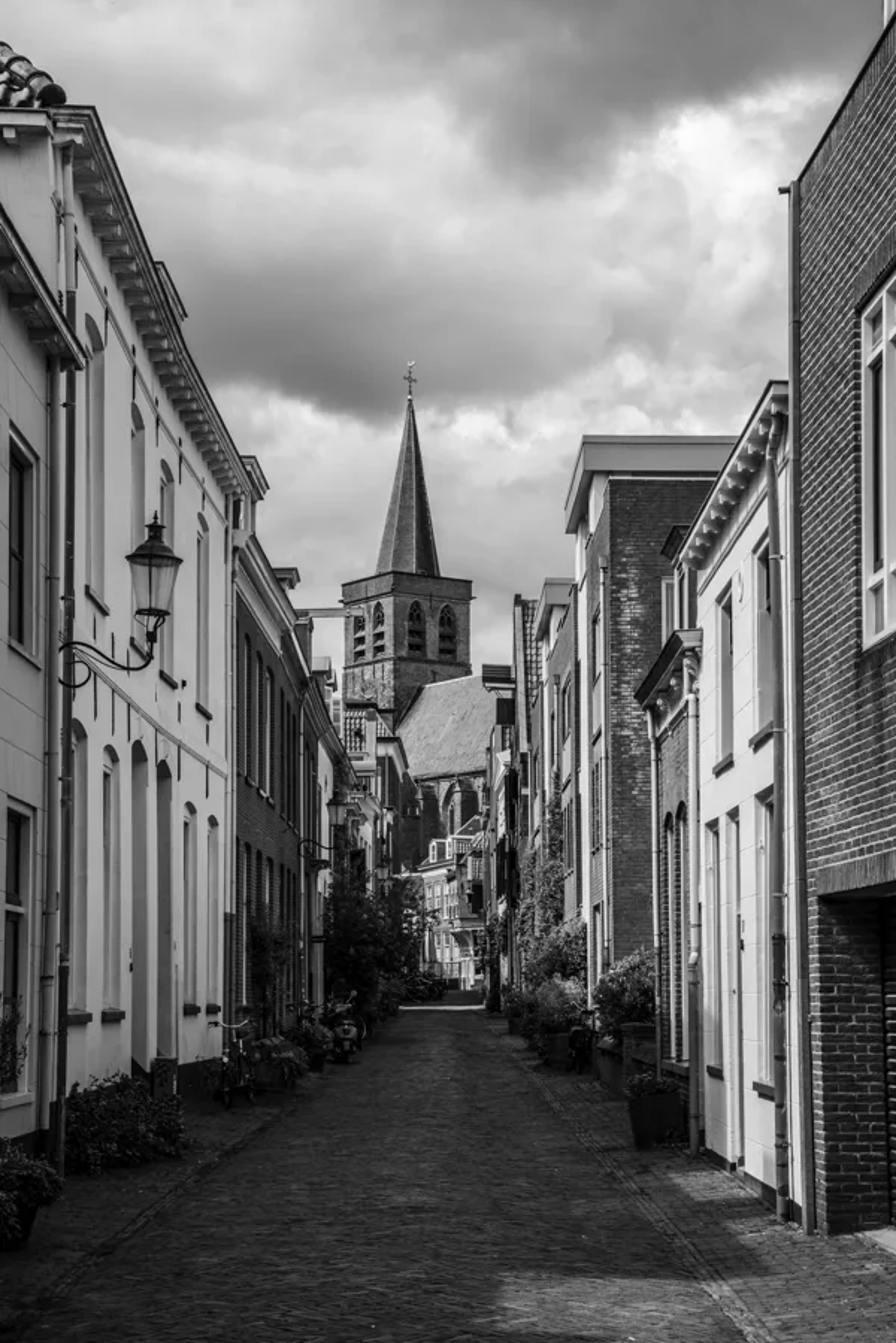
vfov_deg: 32.4
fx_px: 2314
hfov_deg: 21.9
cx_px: 448
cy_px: 672
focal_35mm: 62
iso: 200
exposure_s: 1/200
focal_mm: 62
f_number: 13
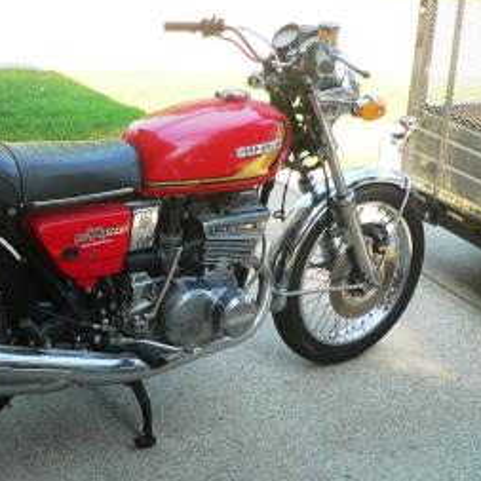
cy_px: 222
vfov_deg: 29.5
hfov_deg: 29.0
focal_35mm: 58
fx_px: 912
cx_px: 105
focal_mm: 6.1
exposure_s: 1/100
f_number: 2.8
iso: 80
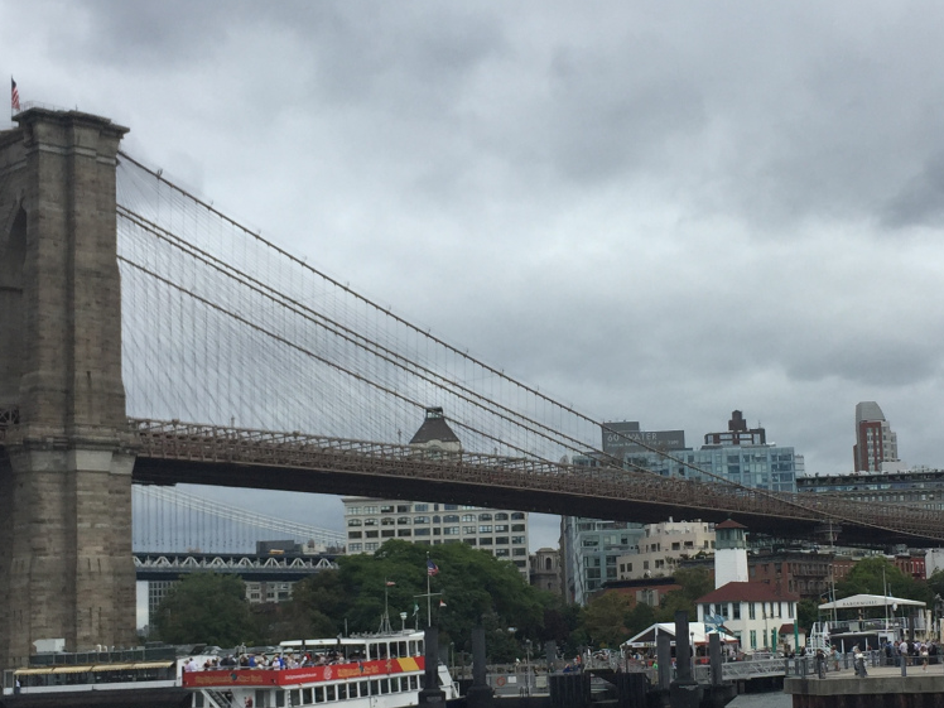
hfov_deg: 31.1
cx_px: 588
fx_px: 1691
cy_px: 432
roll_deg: +2.6
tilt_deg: +9.1
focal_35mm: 62
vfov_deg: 23.6
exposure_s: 1/2198
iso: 32
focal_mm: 4.15
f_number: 2.2
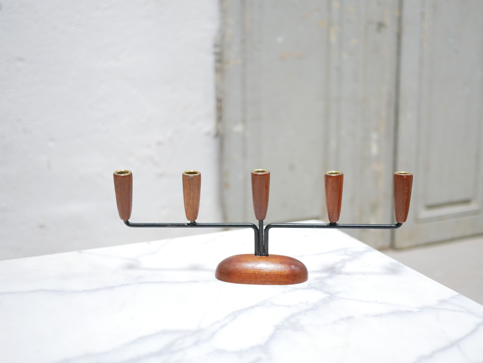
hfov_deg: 46.8
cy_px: 182
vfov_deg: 36.0
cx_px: 242
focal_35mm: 40
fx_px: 558
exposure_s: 1/60
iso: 1000
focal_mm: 20
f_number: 1.7
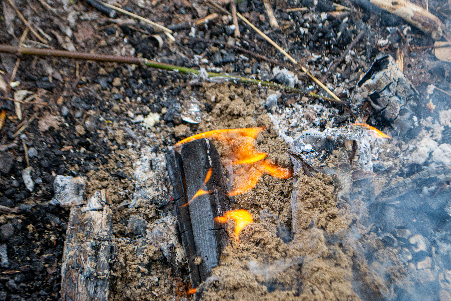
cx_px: 226
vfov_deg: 16.6
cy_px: 150
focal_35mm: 82
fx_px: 1033
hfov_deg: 24.6
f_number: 5.6
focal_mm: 55
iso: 1000
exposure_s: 1/500
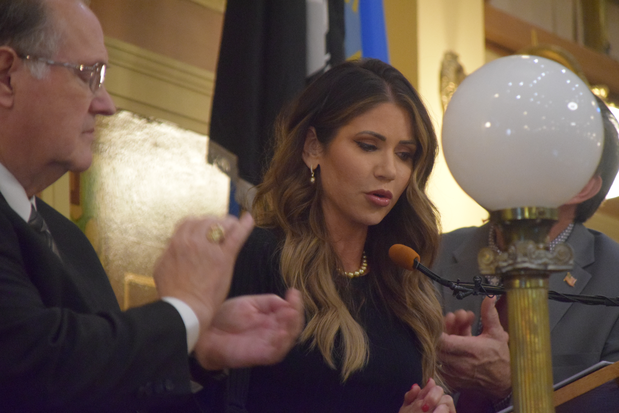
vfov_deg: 4.6
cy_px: 206
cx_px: 310
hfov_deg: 6.9
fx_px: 5158
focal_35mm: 300
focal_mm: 200
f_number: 6.3
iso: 6400
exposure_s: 1/100
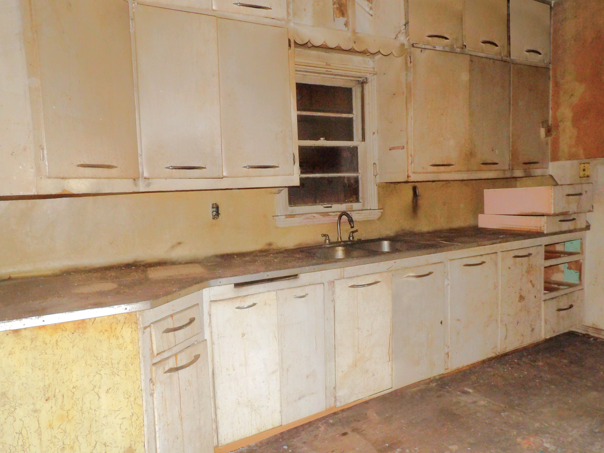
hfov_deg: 67.3
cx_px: 292
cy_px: 235
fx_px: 454
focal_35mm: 26
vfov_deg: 53.0
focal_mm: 4.3
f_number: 3.2
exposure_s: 1/33
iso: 200
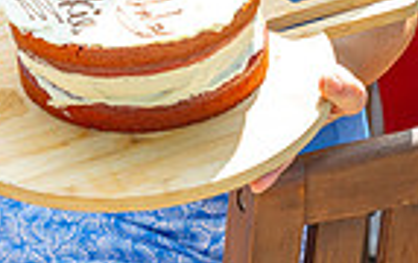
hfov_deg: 13.0
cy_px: -282
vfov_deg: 7.8
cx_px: 170
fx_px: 1838
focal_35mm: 161
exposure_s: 1/320
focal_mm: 39
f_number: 5.6
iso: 200
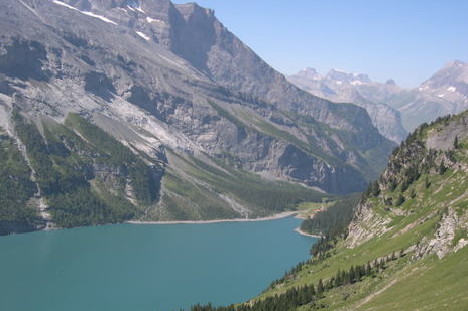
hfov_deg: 48.5
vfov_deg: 33.3
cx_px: 236
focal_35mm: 40
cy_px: 173
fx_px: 520
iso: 100
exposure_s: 1/159
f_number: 7.6
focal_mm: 8
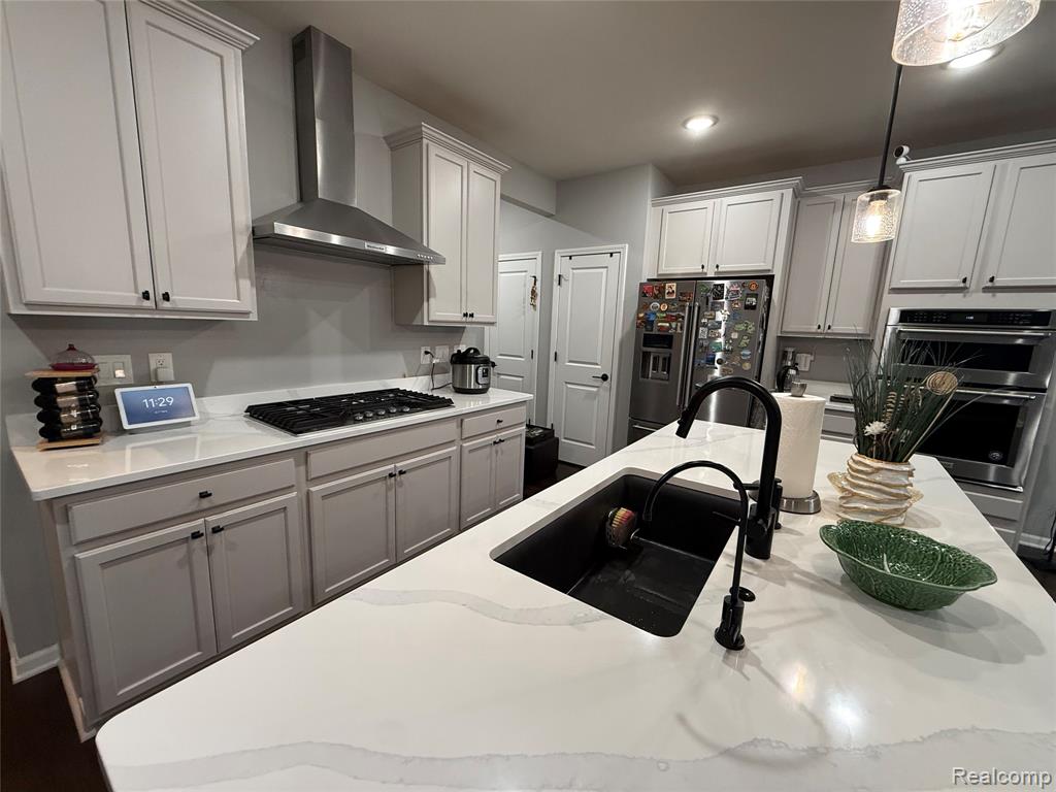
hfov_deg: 102.1
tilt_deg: -9.2
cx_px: 528
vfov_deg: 85.7
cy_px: 396
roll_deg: -1.7
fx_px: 427
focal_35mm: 14
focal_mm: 2.22
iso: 320
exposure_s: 1/120
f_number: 2.2
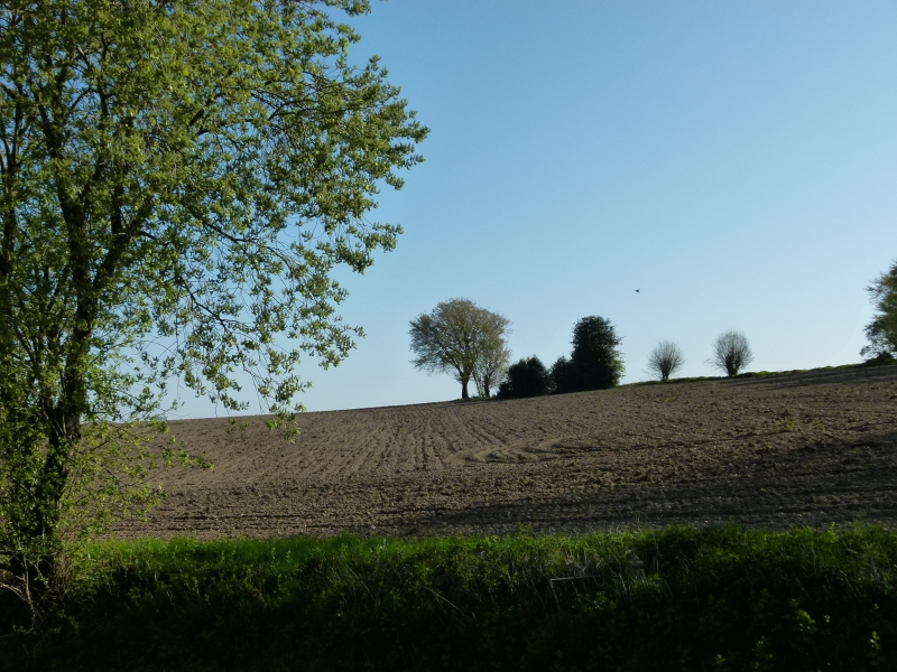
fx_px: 1244
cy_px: 336
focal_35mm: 48
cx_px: 448
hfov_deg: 39.7
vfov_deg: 30.3
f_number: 4
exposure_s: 1/1300
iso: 160
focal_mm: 8.7
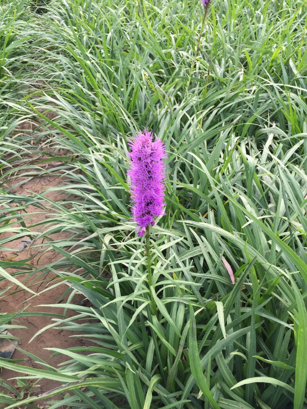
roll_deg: +3.3
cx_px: 154
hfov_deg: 48.2
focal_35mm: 29
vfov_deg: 61.6
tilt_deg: -40.6
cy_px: 204
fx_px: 343
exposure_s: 1/476
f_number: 2.2
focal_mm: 4.15
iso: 32
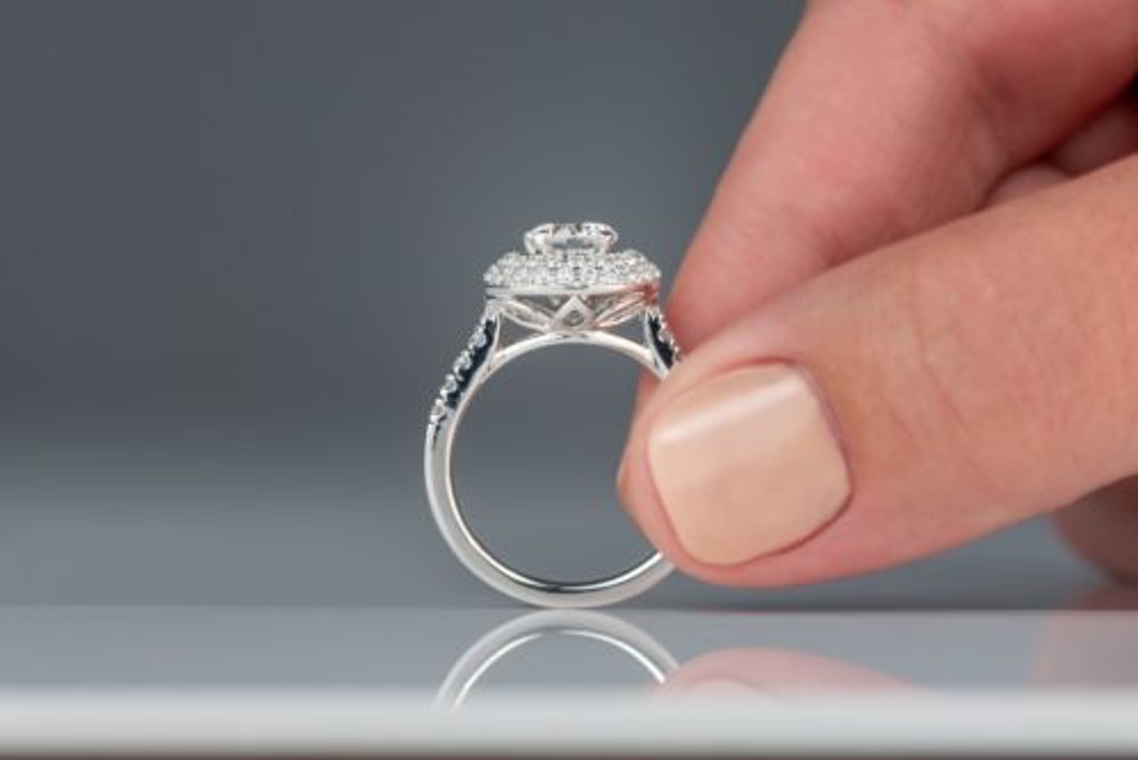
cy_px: 380
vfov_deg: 13.7
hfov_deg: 20.4
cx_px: 569
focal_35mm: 100
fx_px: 3162
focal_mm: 100
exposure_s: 1/50
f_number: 20
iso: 400
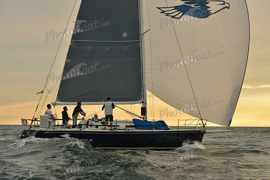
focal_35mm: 70
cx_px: 135
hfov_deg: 28.8
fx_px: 525
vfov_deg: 19.5
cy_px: 90
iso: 800
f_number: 8
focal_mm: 70
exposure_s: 1/500
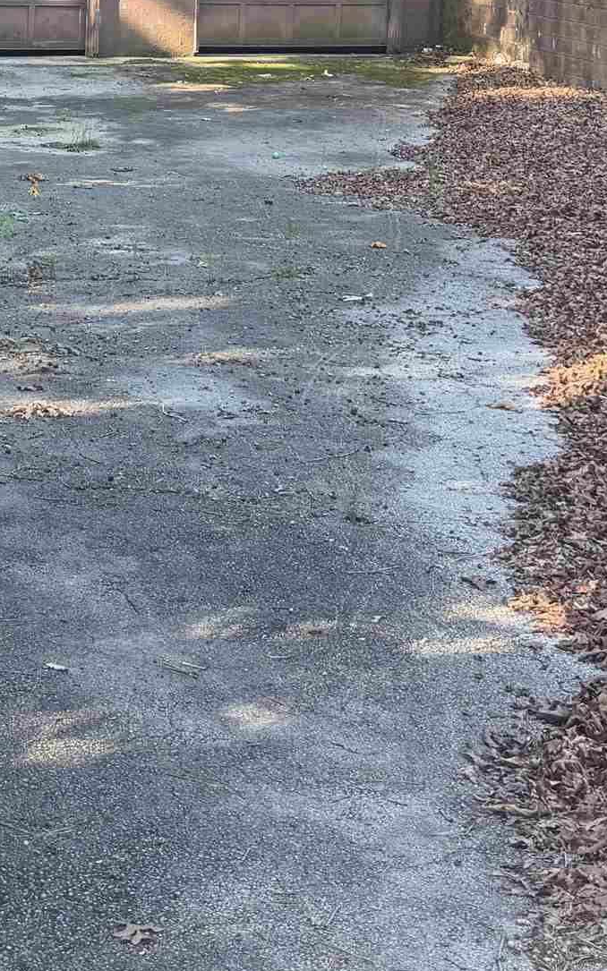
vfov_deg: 27.4
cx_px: 42
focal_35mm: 72
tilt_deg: -6.5
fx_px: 1906
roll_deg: -2.8
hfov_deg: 17.8
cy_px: 66
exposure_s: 1/174
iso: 80
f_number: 1.78
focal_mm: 6.76
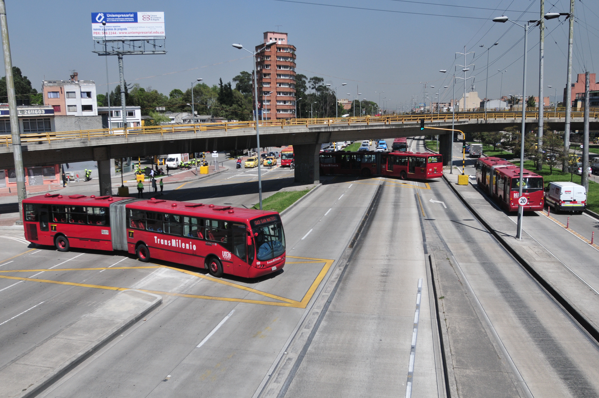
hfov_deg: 62.0
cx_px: 300
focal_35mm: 30
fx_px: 499
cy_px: 199
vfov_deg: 43.5
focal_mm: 20
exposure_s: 1/8000
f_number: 3.5
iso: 500
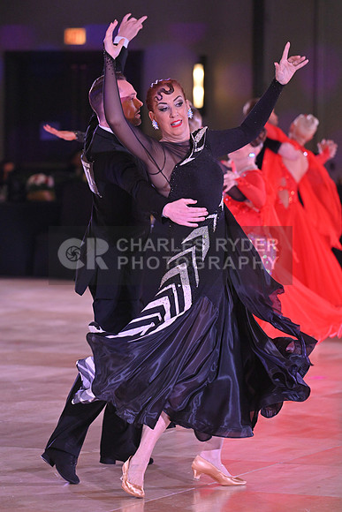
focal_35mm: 190
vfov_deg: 10.8
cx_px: 171
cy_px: 256
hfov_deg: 7.2
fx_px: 2706
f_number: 5
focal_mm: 190
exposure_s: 1/320
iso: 3200
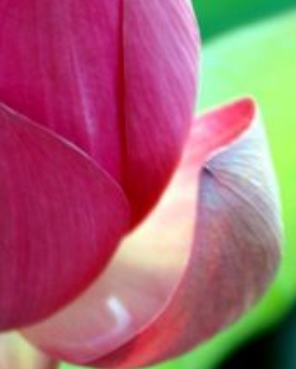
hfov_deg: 1.3
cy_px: 161
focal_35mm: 1183
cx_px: -114
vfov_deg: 1.6
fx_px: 12955
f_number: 5.6
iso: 100
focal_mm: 200
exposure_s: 1/80
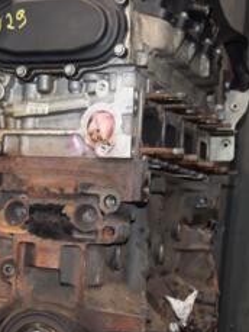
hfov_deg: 18.5
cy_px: 232
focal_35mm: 79
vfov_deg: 24.5
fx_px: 759
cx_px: 74
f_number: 5
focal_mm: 21
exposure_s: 1/60
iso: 800
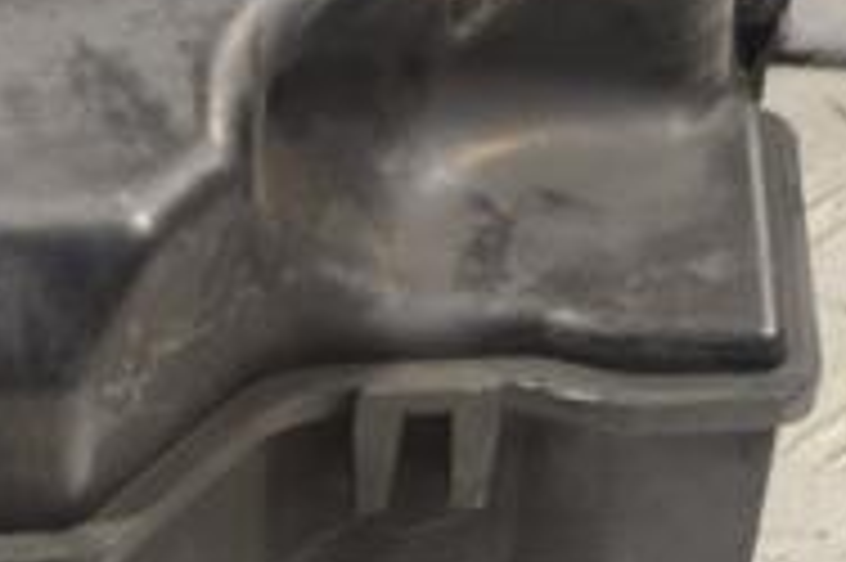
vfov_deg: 6.5
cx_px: -220
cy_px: 40
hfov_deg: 9.6
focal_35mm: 211
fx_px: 4954
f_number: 5.3
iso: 450
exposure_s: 1/30
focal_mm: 44
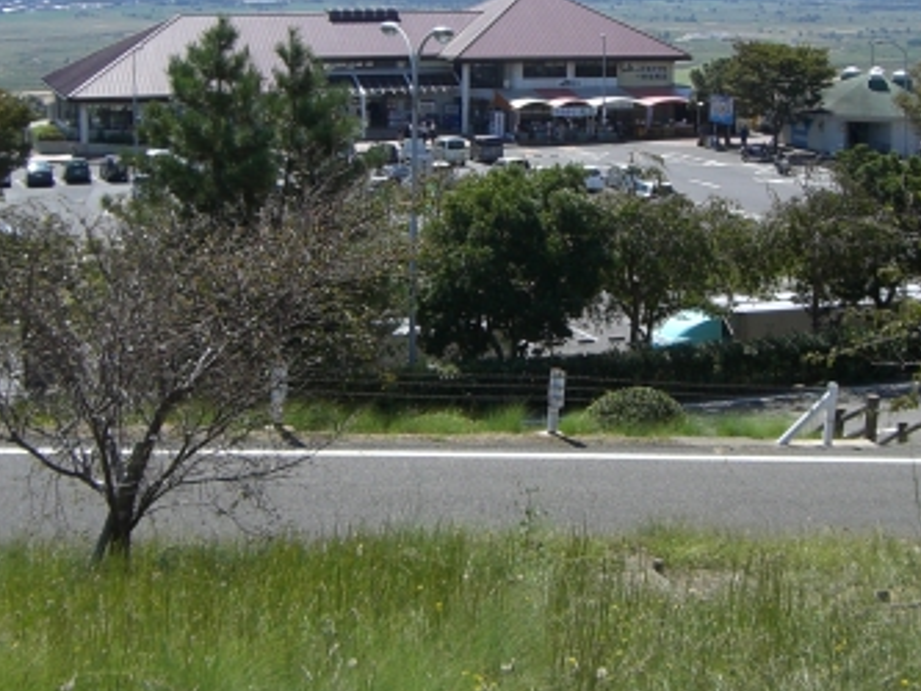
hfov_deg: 26.6
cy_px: 205
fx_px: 1943
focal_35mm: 73
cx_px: 525
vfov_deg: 20.1
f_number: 4.3
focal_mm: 6.2
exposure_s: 1/640
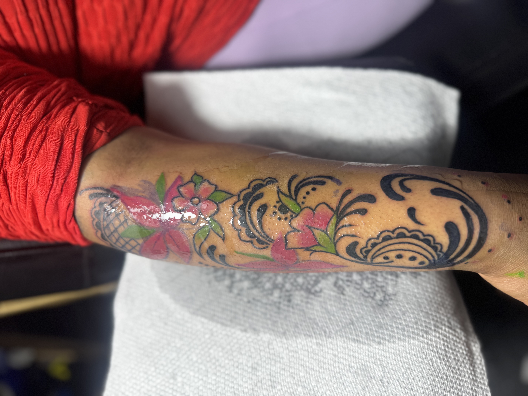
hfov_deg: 71.6
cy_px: 198
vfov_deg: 56.8
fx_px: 366
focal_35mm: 24
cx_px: 264
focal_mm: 6.76
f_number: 1.78
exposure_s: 1/120
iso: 64
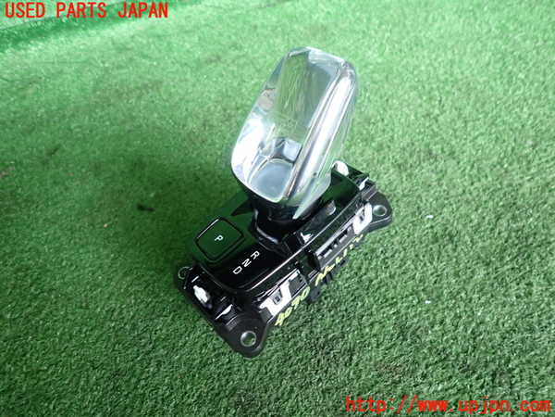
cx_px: 278
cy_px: 208
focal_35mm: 25
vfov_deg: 54.9
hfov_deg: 69.4
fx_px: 401
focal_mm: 4.5
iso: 400
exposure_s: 1/30
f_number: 2
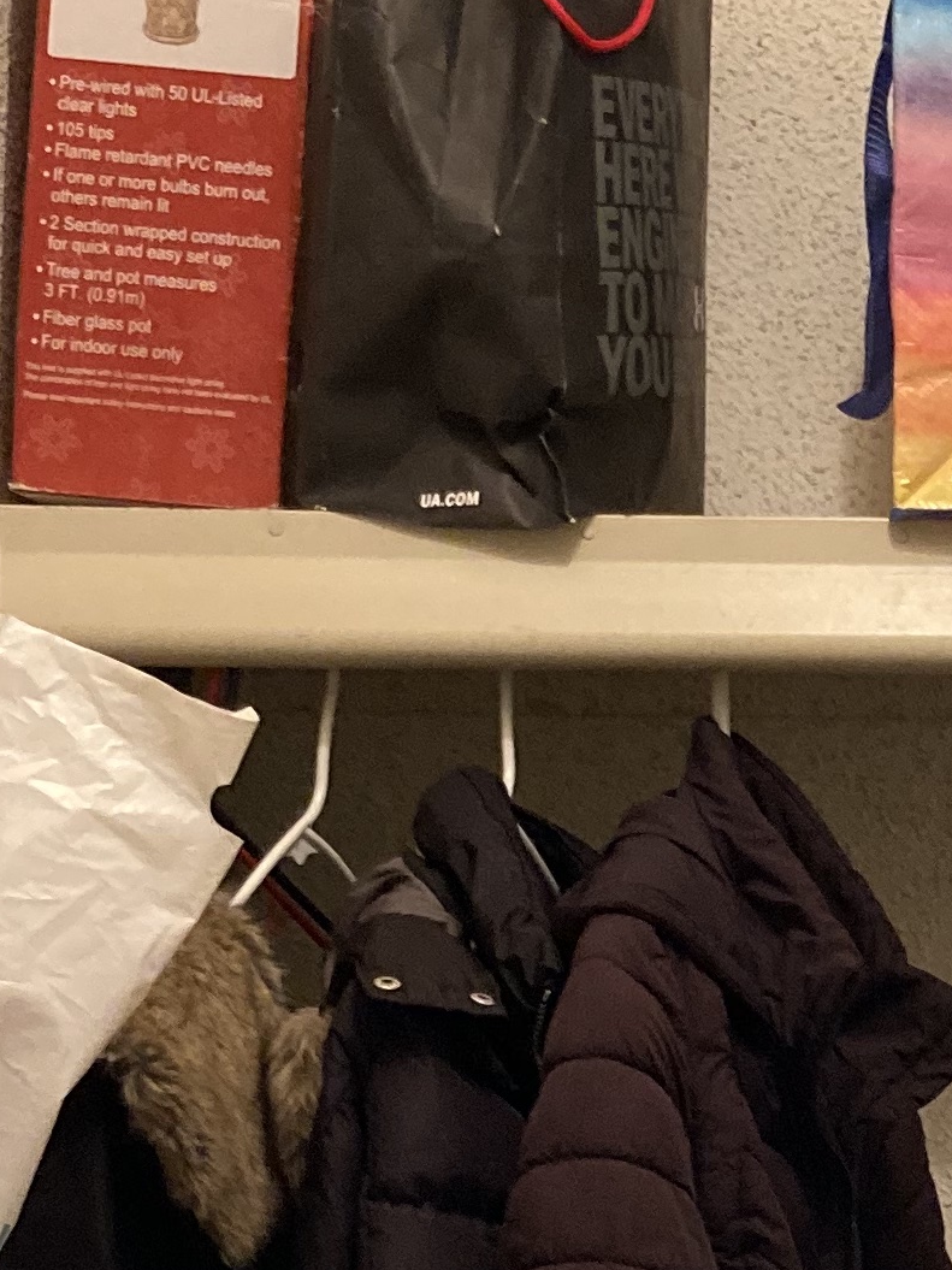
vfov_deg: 18.2
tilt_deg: -3.5
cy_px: 1035
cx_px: 980
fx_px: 3924
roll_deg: -0.3
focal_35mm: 107
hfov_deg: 13.6
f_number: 1.8
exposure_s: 1/60
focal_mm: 3.99
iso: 200
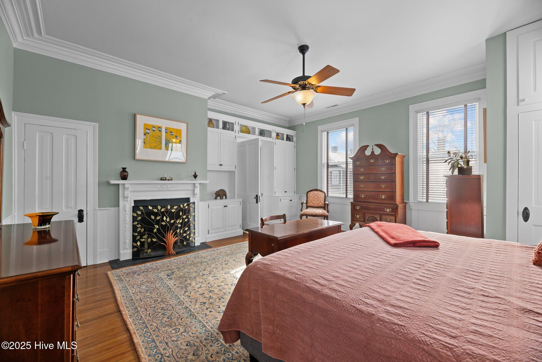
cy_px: 181
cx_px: 271
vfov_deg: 81.2
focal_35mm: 14
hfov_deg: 104.3
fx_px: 211
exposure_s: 1/13
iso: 400
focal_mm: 14
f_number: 9
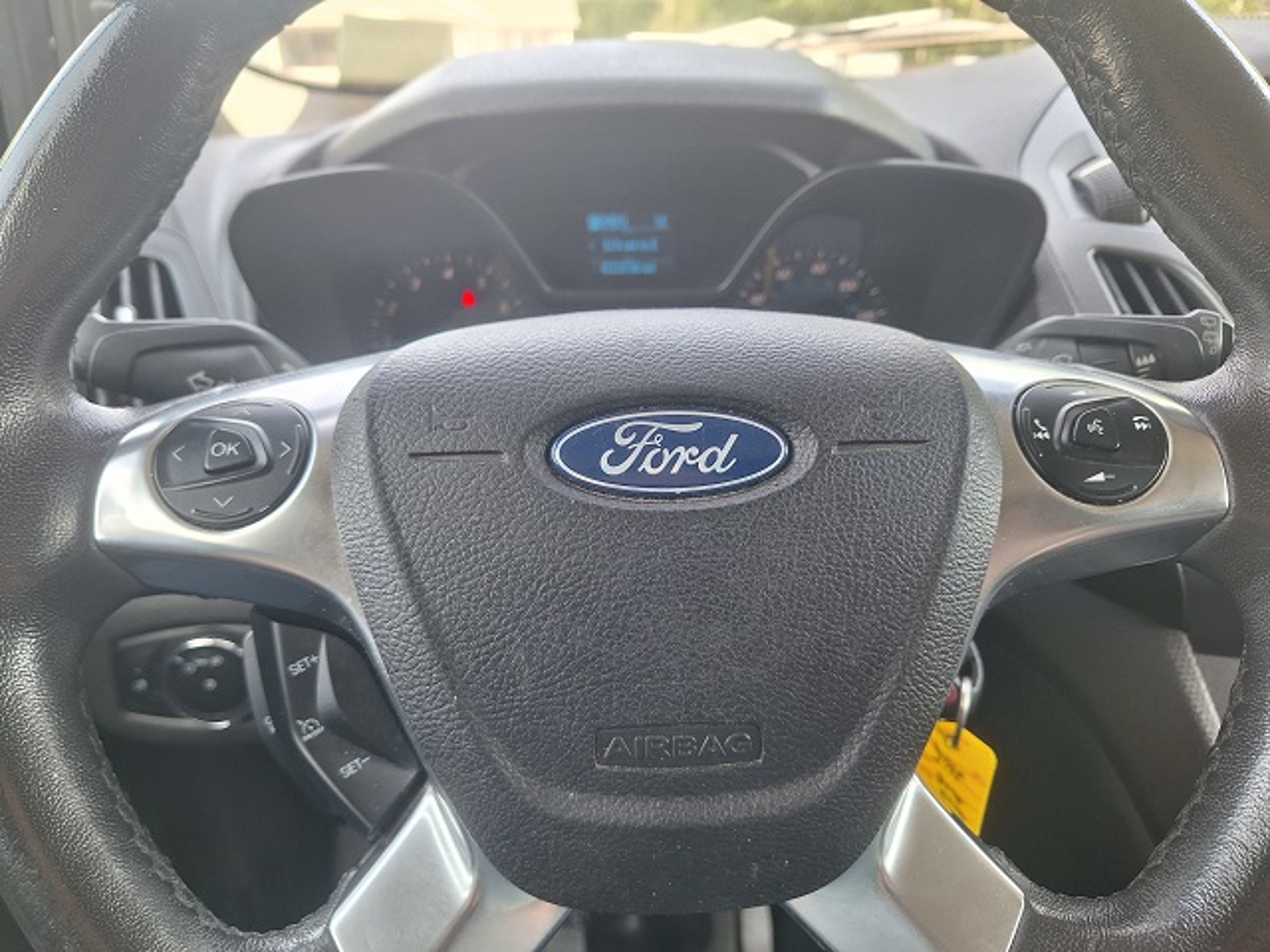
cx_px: 635
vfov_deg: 58.9
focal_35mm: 23
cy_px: 476
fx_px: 844
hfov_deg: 73.9
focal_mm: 5.54
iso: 64
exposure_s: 1/120
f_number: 1.8
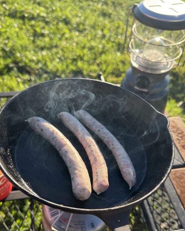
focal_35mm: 34
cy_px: 142
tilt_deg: -48.7
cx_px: 85
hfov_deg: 43.3
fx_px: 233
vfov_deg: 52.4
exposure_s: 1/1059
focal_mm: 6.76
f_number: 1.78
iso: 80
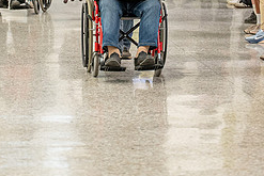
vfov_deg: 6.8
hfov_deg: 10.2
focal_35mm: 201
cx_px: 128
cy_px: -41
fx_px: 1475
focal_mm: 70
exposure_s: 1/200
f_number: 2.8
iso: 1400
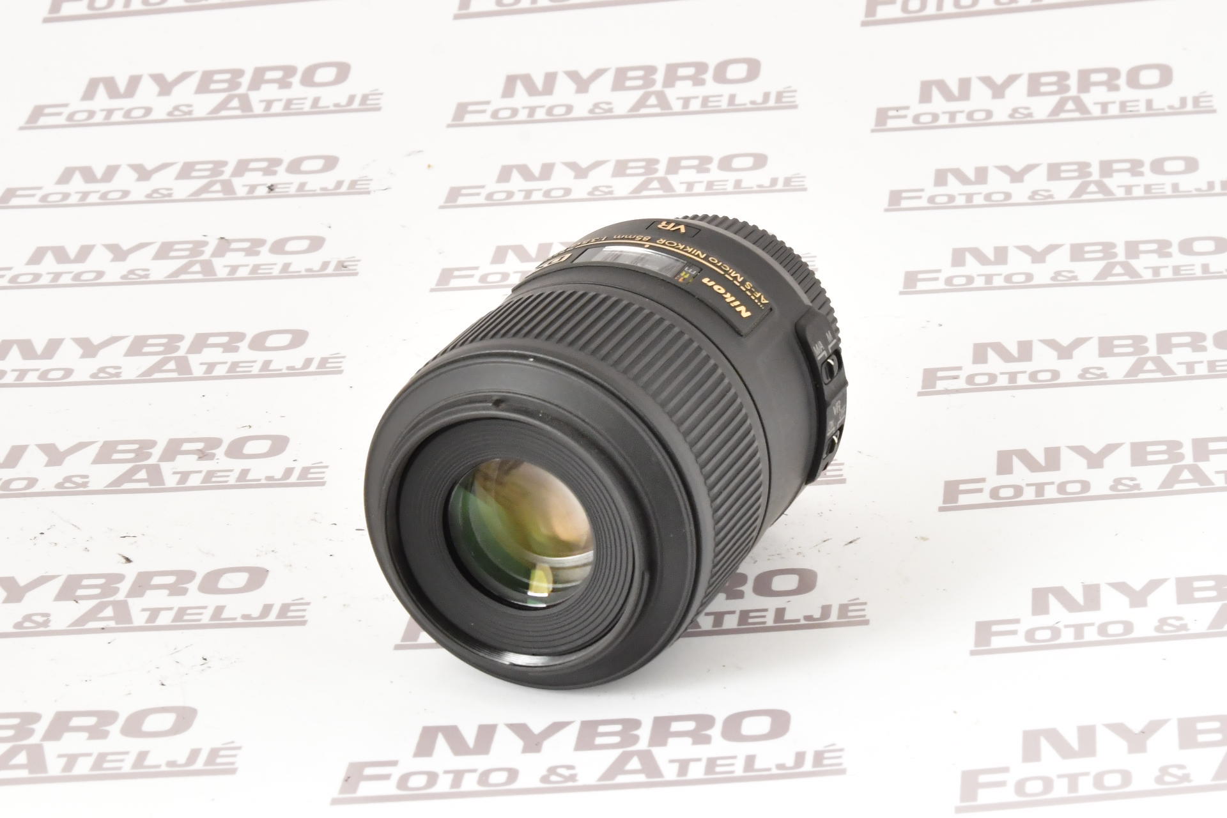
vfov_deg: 26.0
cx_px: 614
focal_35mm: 52
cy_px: 409
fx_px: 1772
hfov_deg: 38.2
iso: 1600
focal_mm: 52
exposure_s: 1/160
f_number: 13
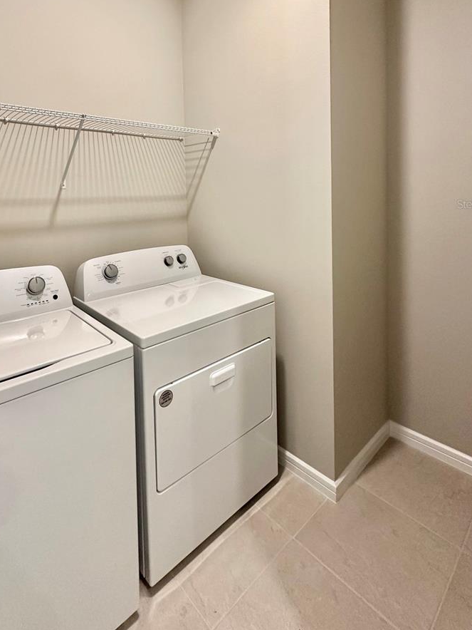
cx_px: 187
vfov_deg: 81.5
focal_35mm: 19
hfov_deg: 68.0
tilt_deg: -1.5
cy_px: 204
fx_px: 345
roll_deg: +0.8
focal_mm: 2.22
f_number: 2.2
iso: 200
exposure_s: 1/60
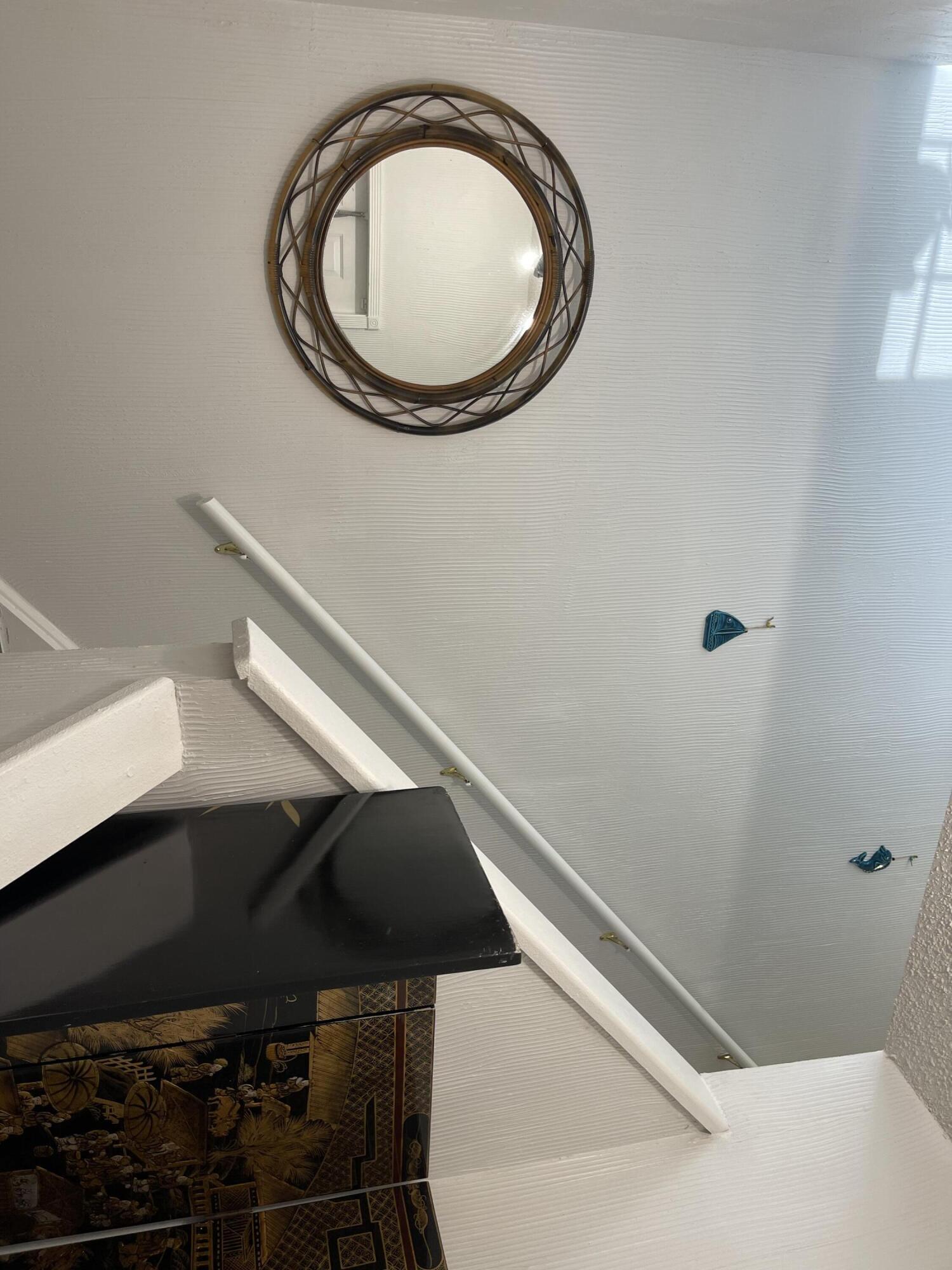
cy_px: 635
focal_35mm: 26
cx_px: 476
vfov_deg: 67.3
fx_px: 953
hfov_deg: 53.1
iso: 80
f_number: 1.6
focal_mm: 5.1
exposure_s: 1/120
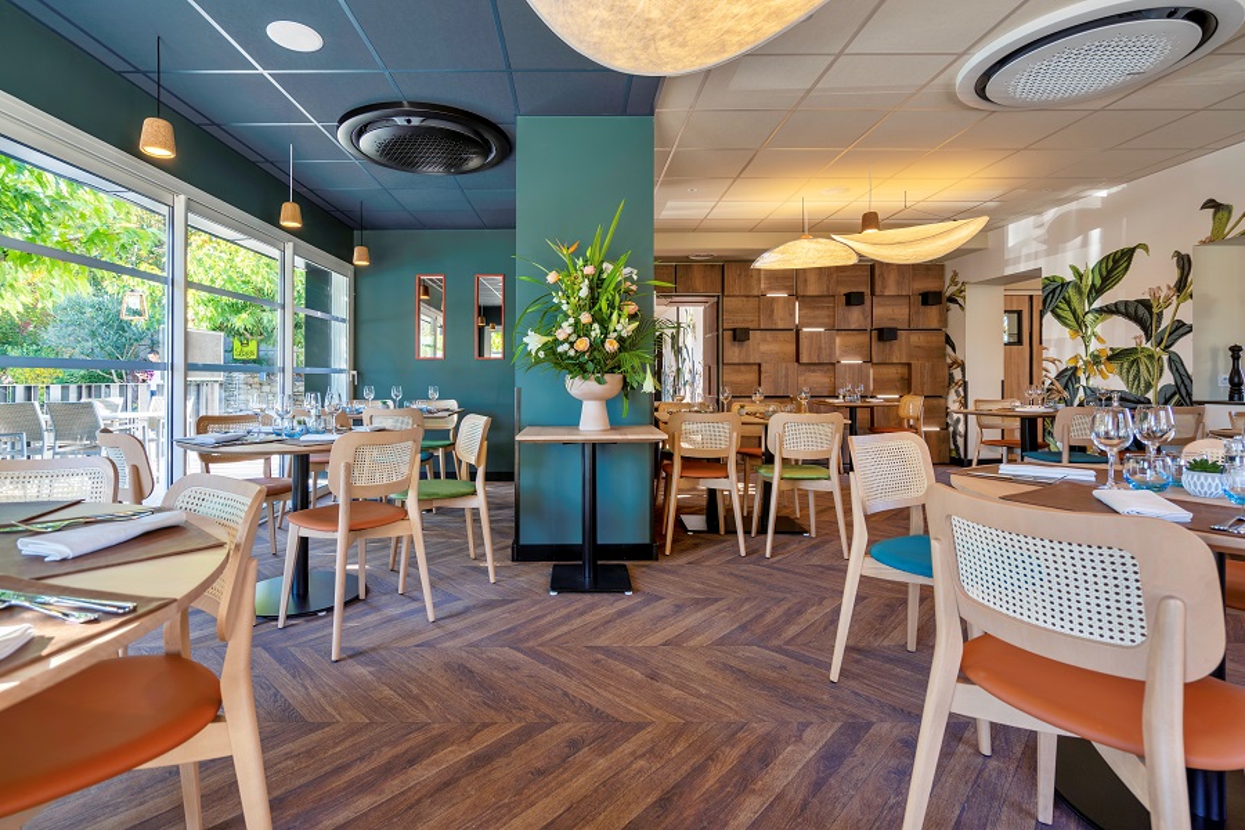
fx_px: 553
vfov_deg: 73.7
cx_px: 622
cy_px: 415
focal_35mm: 16
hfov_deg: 96.7
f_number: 14
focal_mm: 16
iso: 50
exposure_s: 1/3
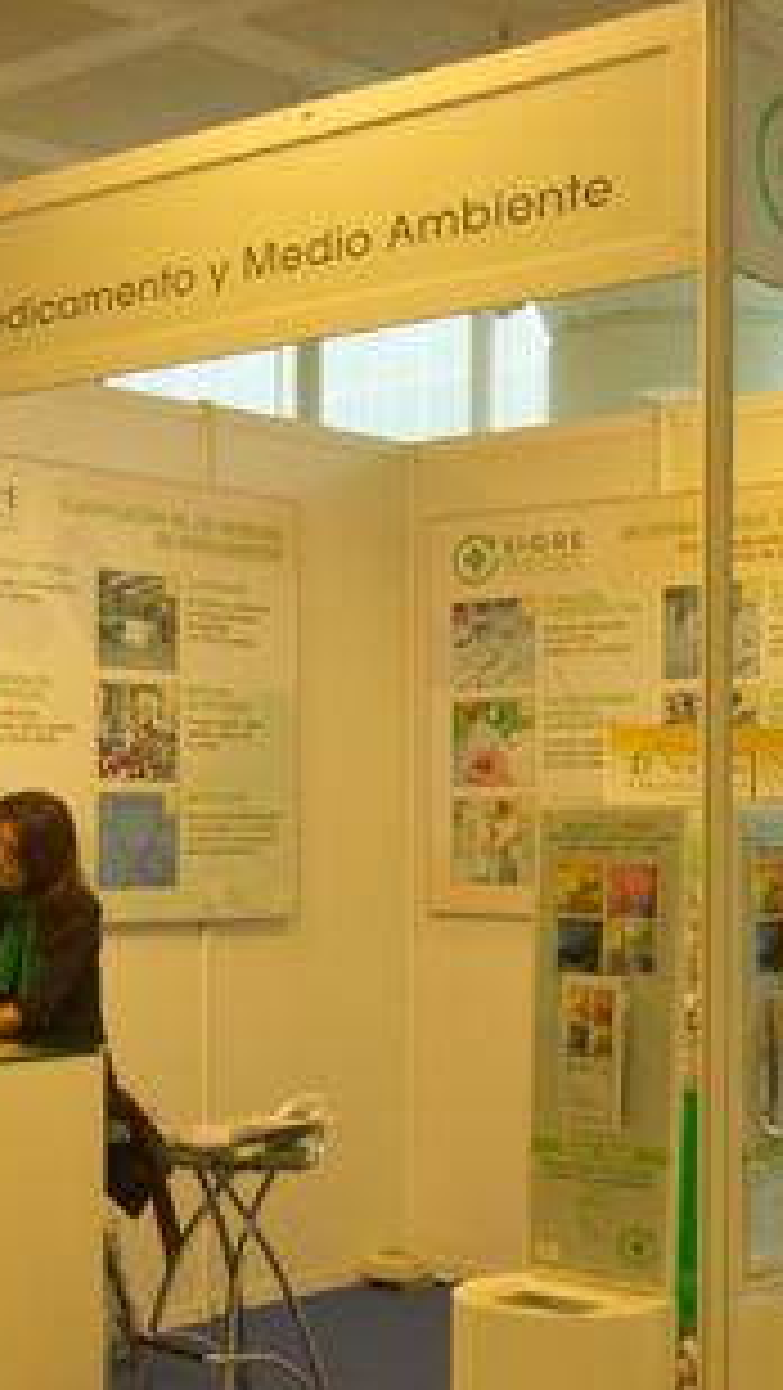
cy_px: 859
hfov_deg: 19.1
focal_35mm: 63
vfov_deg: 33.2
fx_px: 2323
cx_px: 288
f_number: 4
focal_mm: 31
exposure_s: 1/20
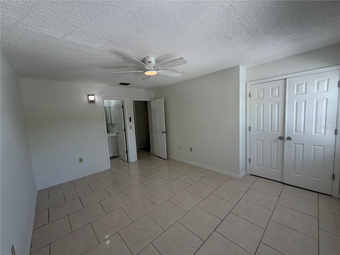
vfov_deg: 85.7
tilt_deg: -4.9
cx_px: 170
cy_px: 128
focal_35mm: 14
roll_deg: +3.0
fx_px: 138
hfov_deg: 102.1
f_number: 2.2
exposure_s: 1/120
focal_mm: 2.22
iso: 100
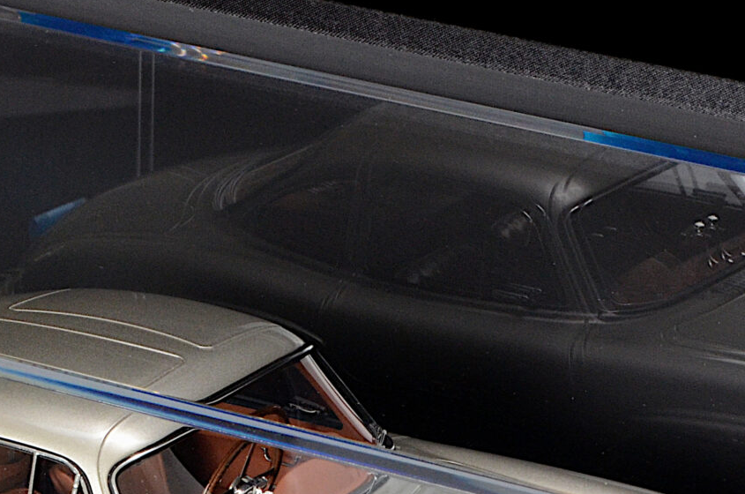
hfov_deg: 6.5
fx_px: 6568
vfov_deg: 4.3
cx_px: 145
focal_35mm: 318
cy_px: 609
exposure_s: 1/5
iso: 1000
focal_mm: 70
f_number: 18
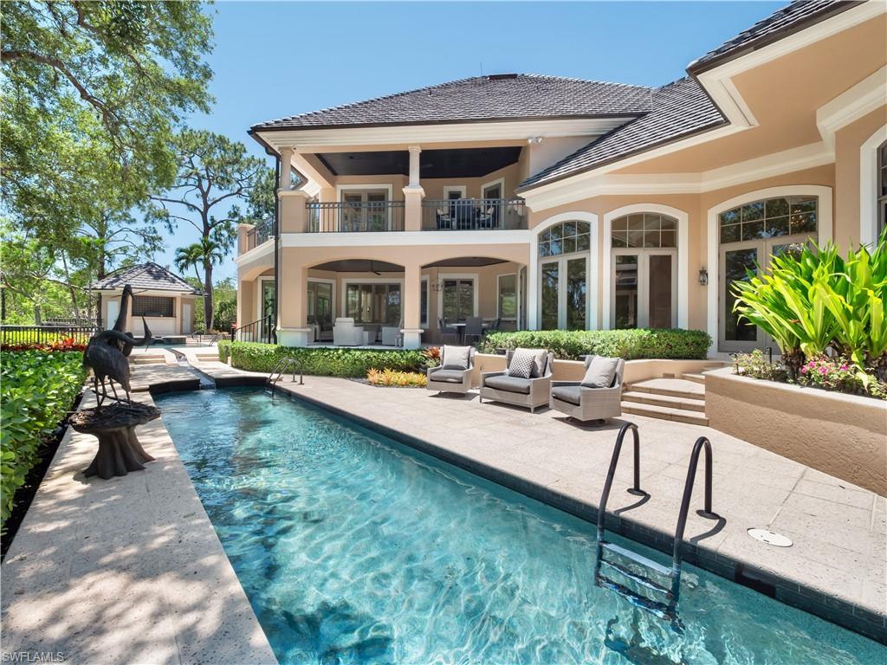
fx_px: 359
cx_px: 444
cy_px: 332
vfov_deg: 85.7
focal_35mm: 14
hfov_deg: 102.1
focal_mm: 7
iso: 200
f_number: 7.1
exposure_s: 1/160
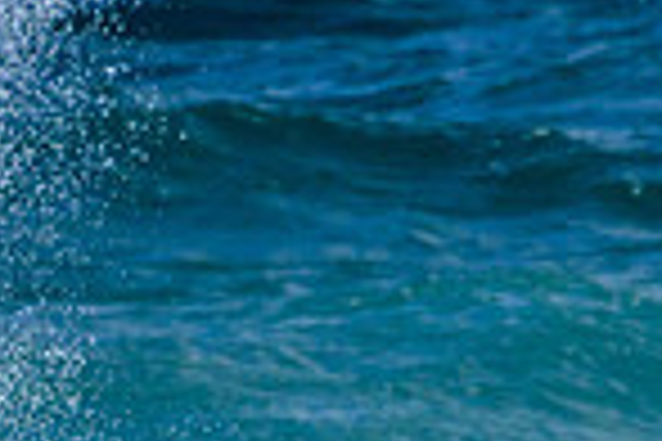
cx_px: -324
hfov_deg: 0.6
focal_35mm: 3548
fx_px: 65239
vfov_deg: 0.4
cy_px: 704
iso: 640
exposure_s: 1/2500
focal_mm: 900
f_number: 11
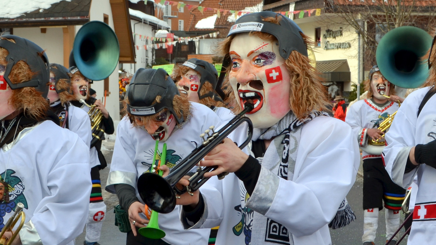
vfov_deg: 19.1
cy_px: 105
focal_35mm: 63
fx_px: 728
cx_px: 237
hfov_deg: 33.3
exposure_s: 1/200
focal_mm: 30
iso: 100
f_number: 10
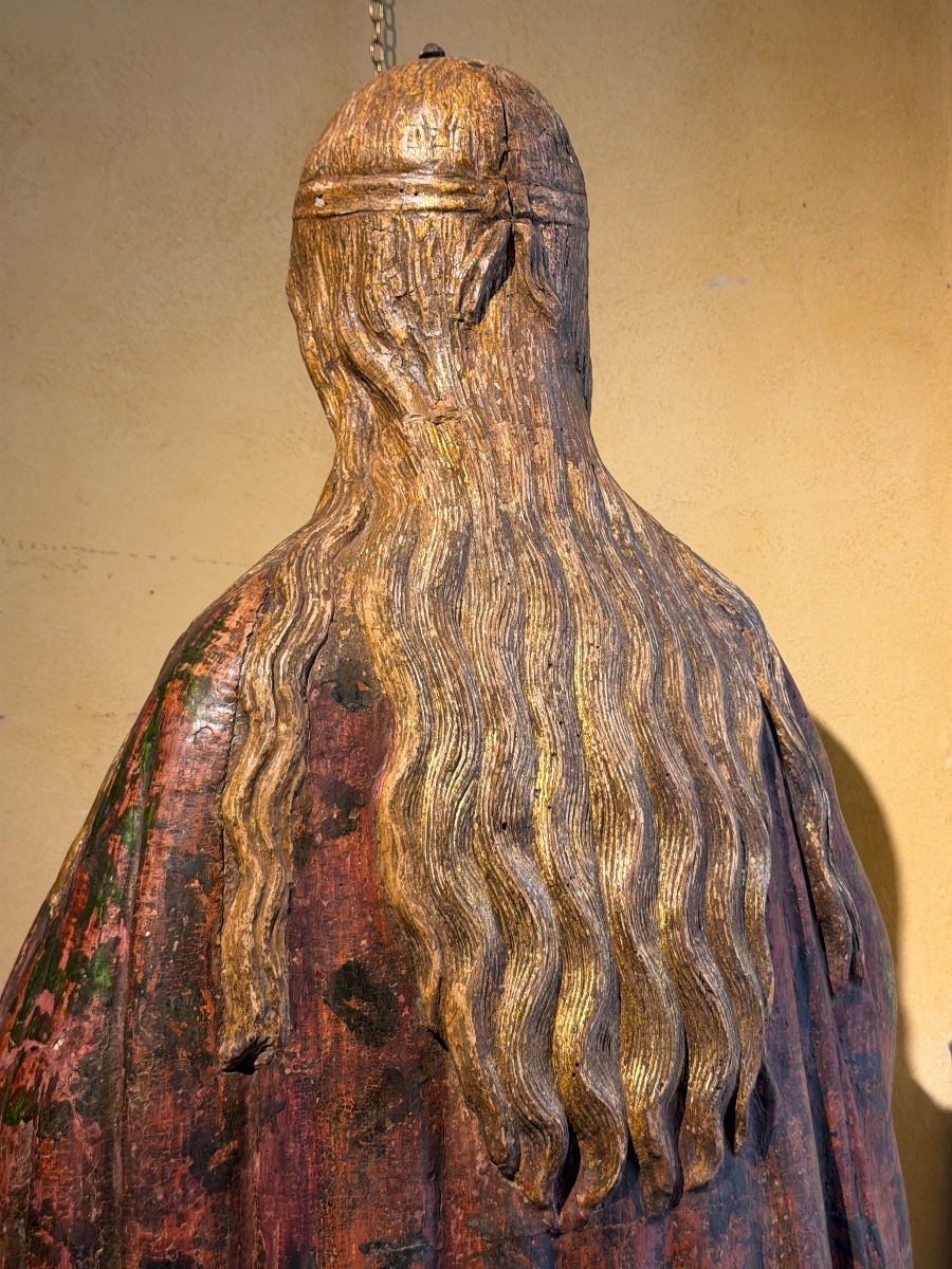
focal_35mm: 48
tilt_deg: +4.3
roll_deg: +0.7
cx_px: 476
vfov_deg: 39.7
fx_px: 1760
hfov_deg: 30.3
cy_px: 634
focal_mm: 6.76
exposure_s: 1/65
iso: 100
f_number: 1.78
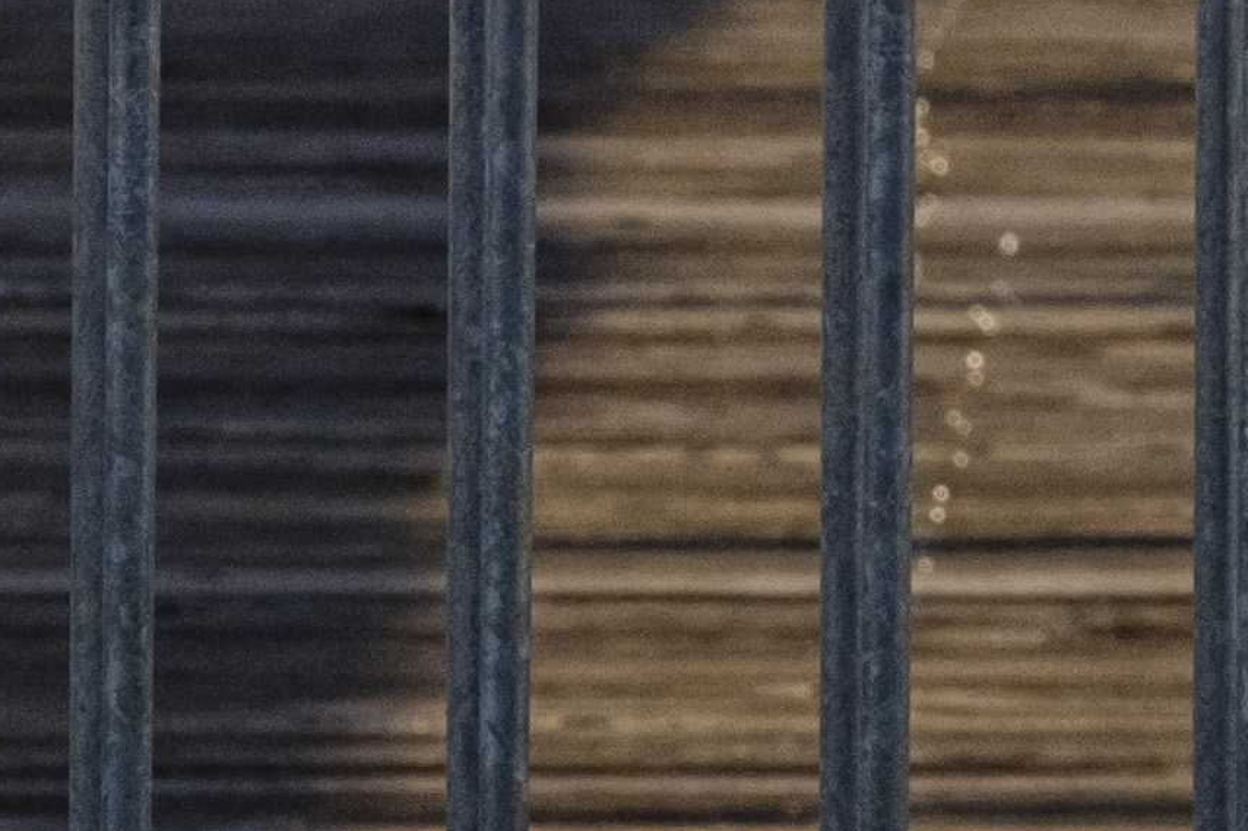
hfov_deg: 1.4
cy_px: -1558
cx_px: 1751
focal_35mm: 1476
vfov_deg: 0.9
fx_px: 51155
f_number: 8
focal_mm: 140
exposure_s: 1/640
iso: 640
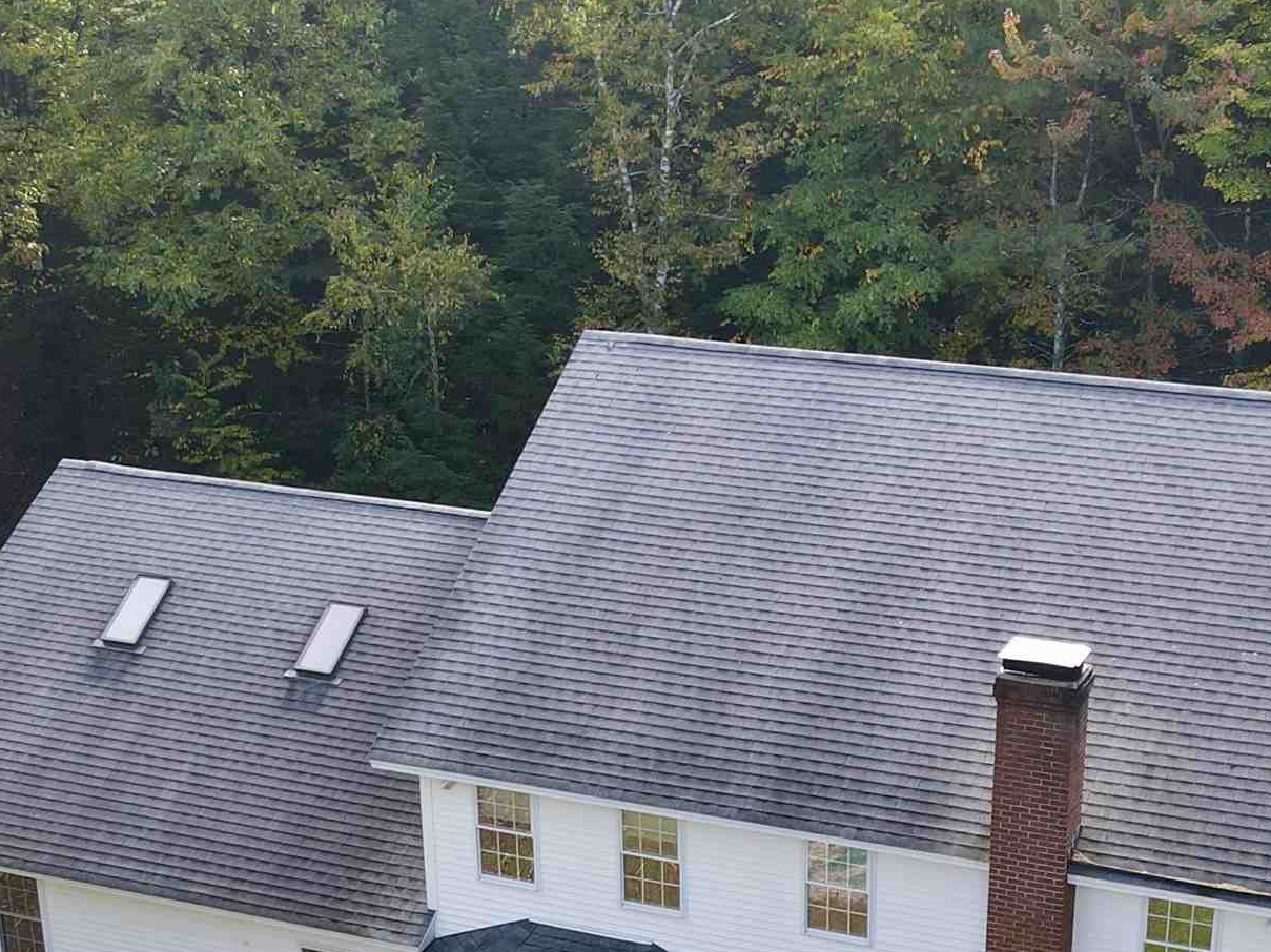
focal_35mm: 61
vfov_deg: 23.7
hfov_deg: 31.7
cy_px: 729
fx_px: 2239
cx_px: 710
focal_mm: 4.5
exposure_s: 1/100
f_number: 2.8
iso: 110
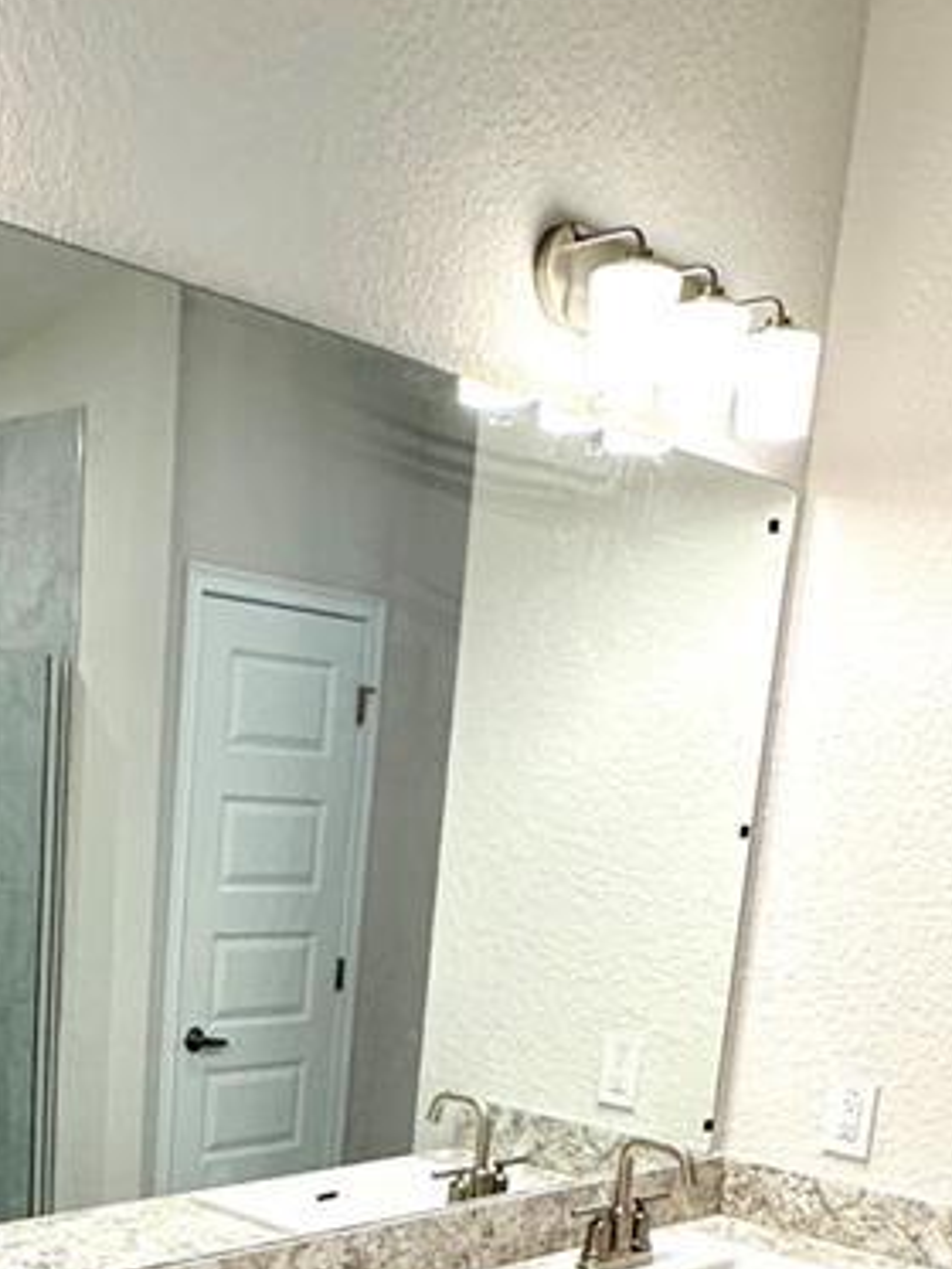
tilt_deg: -12.8
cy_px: 1170
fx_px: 1649
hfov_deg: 31.7
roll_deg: -5.3
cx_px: 252
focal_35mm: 45
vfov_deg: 38.8
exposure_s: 1/120
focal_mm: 2.22
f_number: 2.2
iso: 100
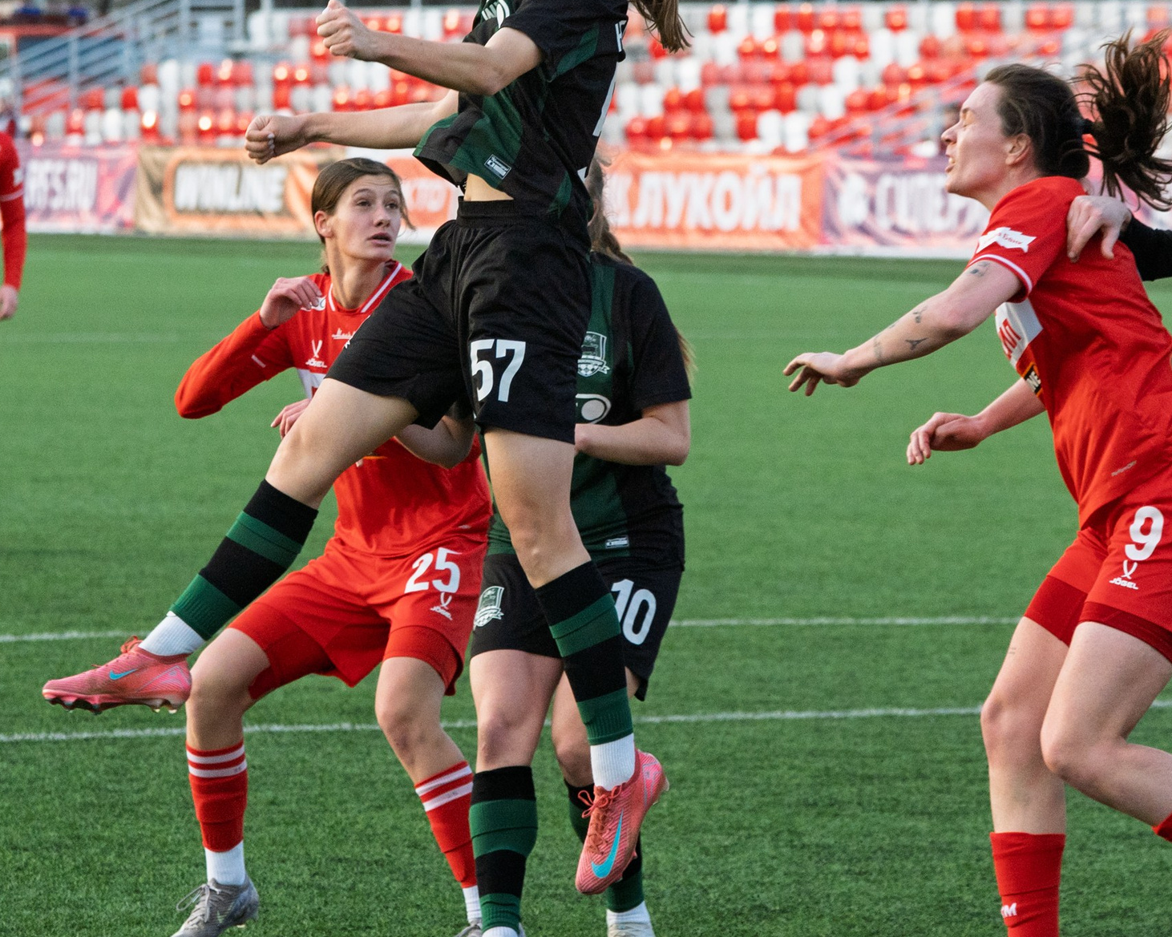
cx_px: 569
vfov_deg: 5.6
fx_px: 9641
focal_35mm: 278
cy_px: 186
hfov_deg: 7.0
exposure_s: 1/1250
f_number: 5.6
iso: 400
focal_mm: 122
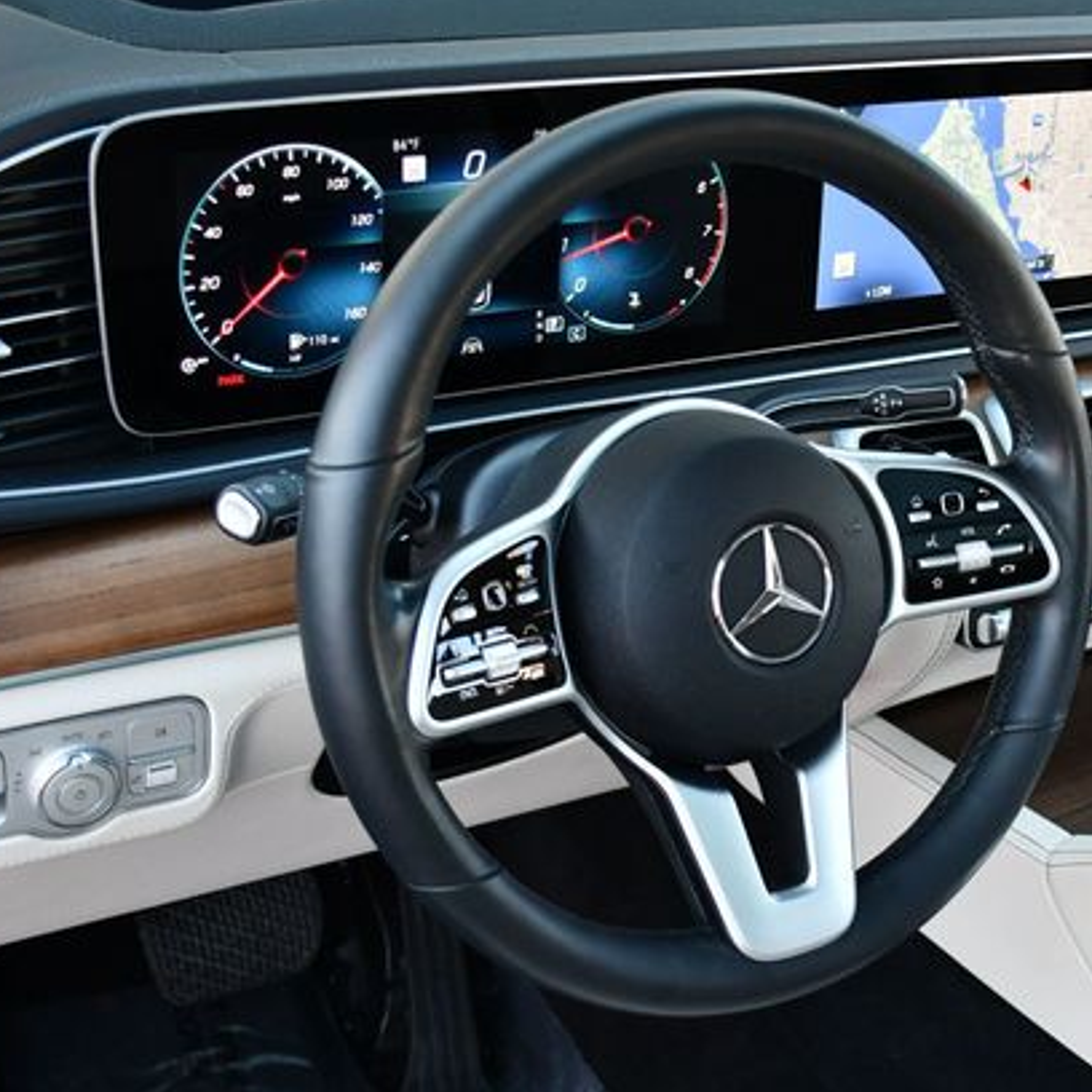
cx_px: 776
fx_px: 2284
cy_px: 557
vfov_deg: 26.9
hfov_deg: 26.6
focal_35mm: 64
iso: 800
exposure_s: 1/250
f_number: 4
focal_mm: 24
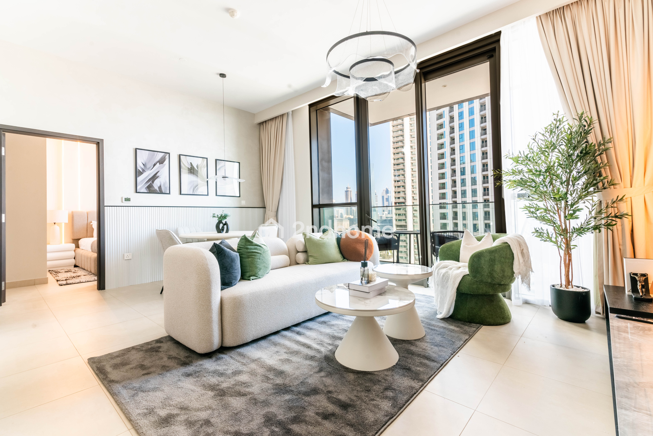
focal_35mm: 16
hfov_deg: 96.7
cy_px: 218
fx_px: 290
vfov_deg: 73.8
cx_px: 326
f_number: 8
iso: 100
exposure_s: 1/60
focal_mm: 16
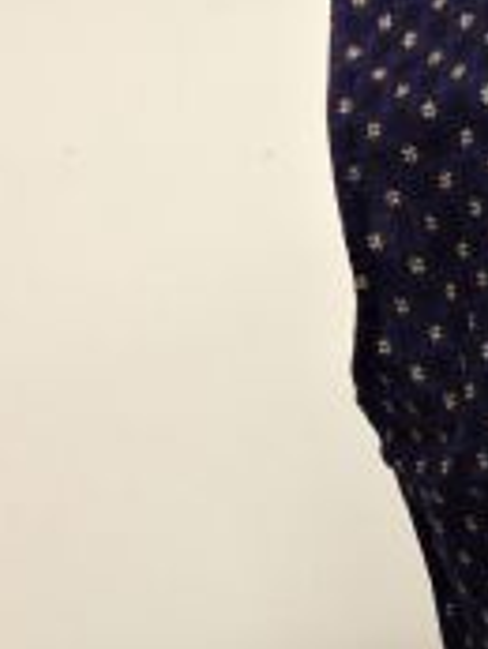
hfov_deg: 11.0
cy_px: 581
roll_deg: -0.5
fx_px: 2384
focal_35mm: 127
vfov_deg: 15.3
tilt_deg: +0.6
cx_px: 843
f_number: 2.4
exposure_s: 1/20
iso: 64
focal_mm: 4.12
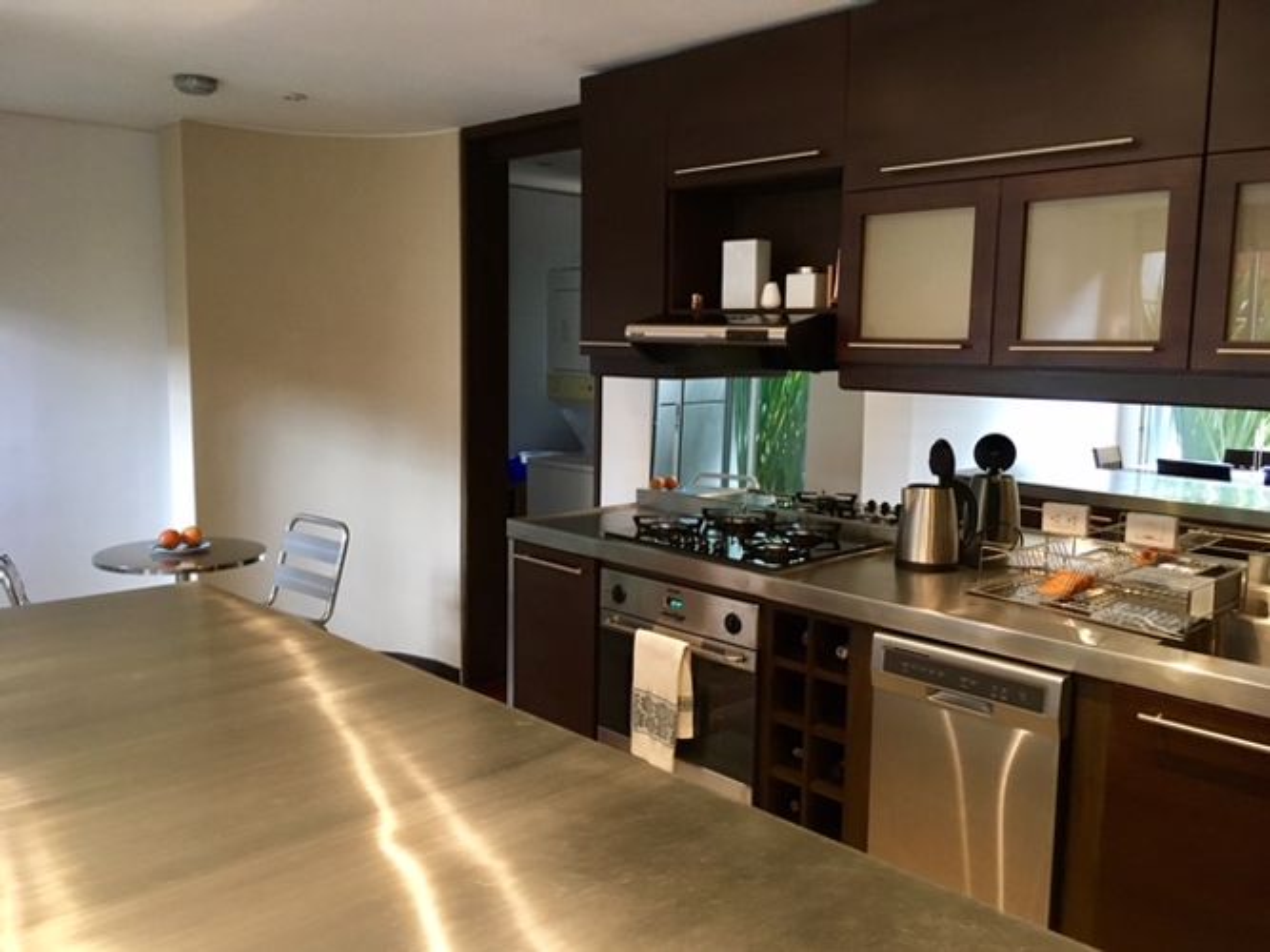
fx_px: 1064
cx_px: 635
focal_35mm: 29
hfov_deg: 61.7
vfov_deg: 48.2
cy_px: 476
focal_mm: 4.15
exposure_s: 1/30
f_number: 2.2
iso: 160
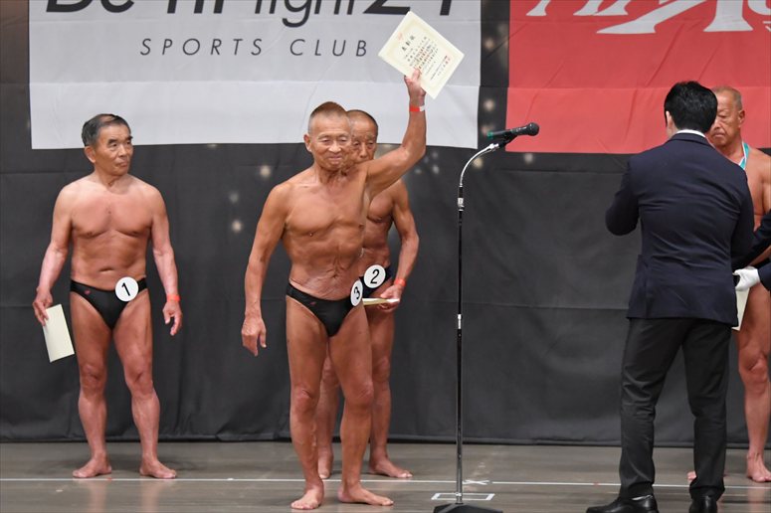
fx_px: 4324
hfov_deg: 10.2
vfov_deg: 6.8
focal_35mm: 202
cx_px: 386
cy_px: 256
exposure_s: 1/400
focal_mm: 135
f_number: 5.6
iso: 5000
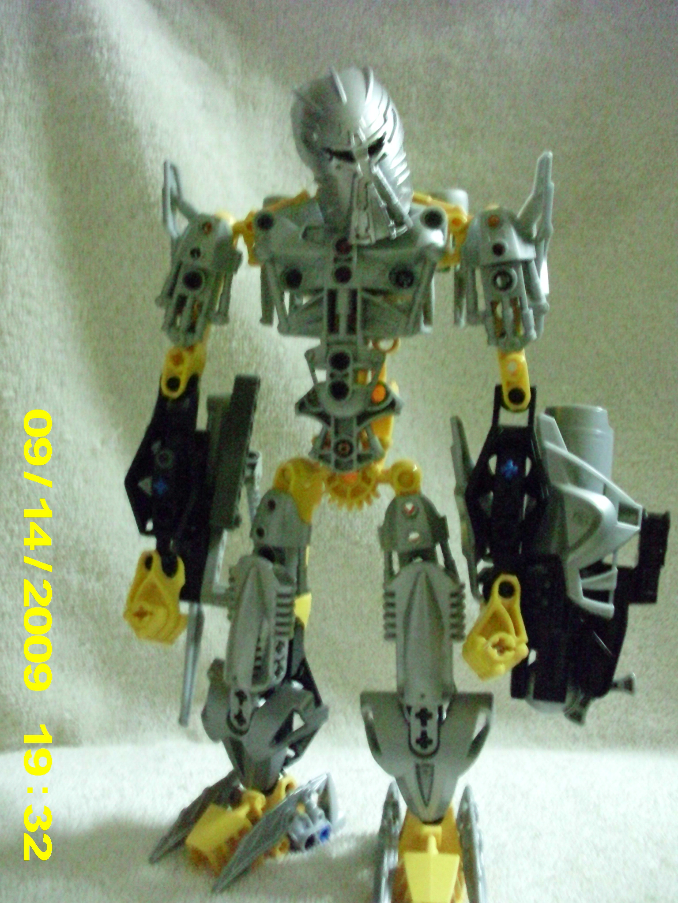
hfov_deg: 37.7
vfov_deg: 49.0
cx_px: 339
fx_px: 992
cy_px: 452
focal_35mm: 38
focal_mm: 6.3
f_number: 3.1
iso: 1600
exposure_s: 1/11
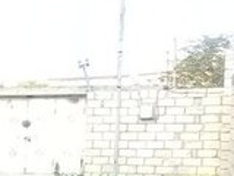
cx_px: -243
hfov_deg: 13.2
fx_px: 865
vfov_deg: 11.2
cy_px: 249
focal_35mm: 128
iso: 80
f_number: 2.2
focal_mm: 3.3
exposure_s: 1/100
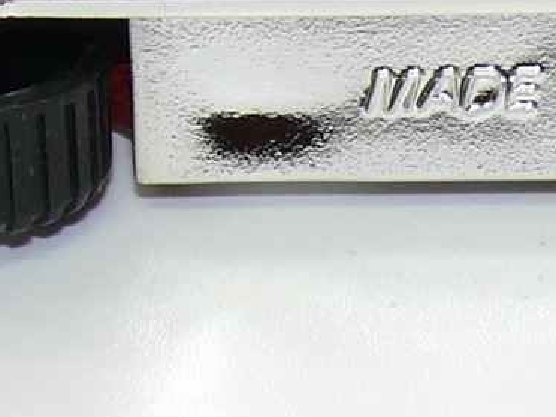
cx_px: 692
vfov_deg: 3.3
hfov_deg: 4.5
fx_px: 7115
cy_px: -254
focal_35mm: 443
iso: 100
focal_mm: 13.5
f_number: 4
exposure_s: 1/30
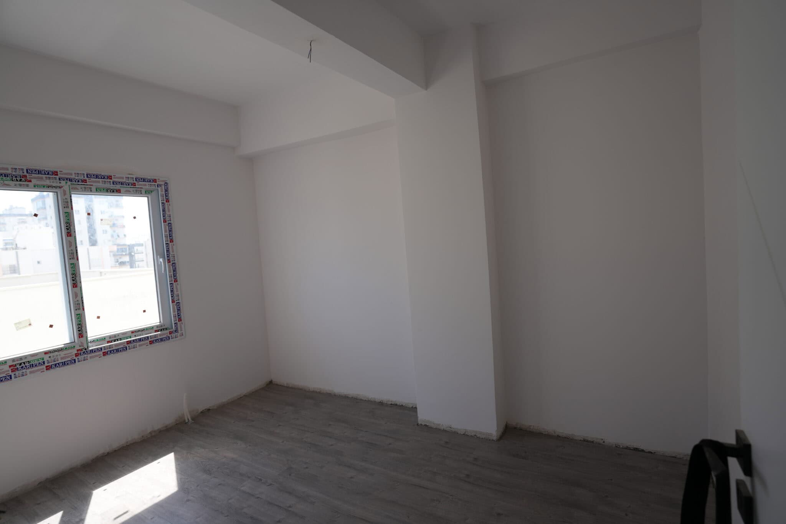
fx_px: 415
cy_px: 262
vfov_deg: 64.5
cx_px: 393
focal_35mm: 19
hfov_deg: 86.9
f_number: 4
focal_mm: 19
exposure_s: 1/160
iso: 100
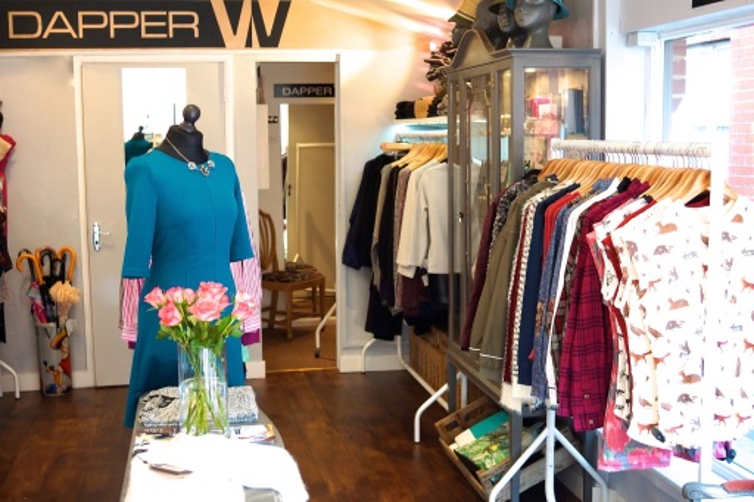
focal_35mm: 45
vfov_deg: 29.8
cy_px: 251
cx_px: 377
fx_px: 942
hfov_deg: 43.6
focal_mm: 30
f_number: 4
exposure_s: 1/60
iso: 250
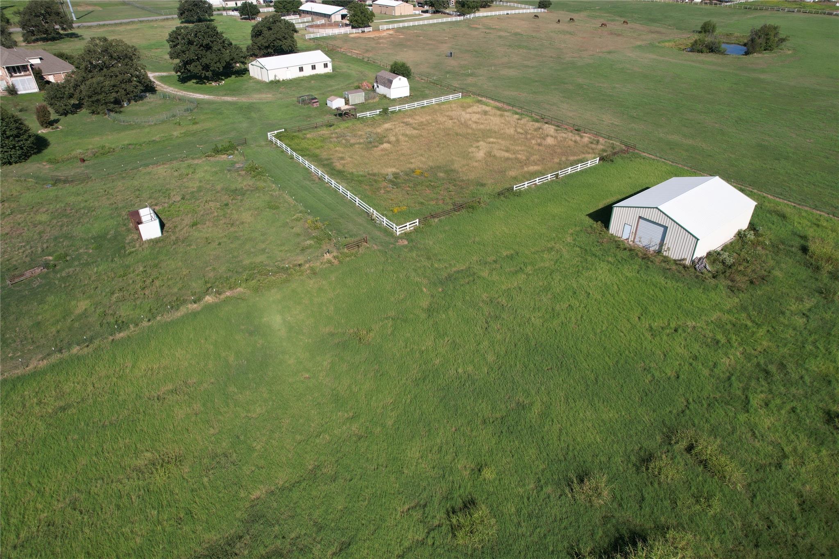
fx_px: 513
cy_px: 280
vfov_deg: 57.2
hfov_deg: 78.6
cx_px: 420
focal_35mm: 22
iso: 100
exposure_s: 1/2000
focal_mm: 8.38
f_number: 2.8
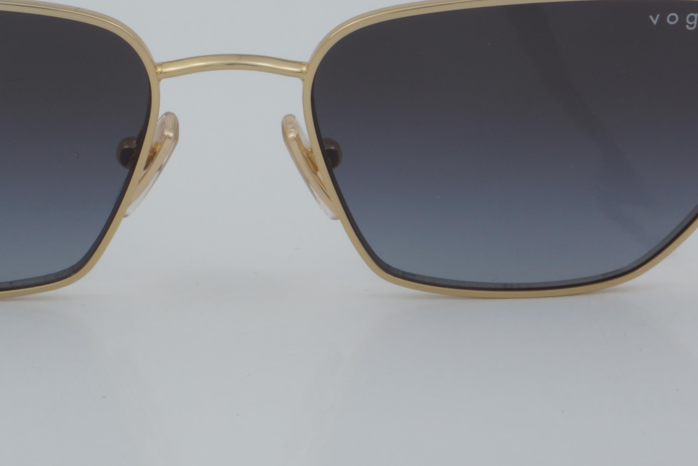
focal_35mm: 144
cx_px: 228
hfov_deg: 14.2
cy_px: 94
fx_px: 2789
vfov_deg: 9.5
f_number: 32
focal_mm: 55
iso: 100
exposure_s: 1/4
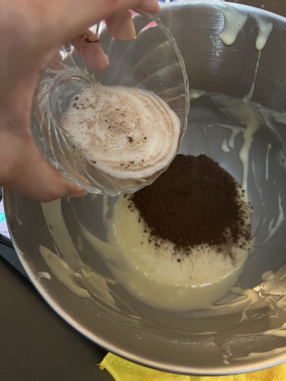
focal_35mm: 26
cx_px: 143
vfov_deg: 67.3
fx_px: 286
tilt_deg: -73.6
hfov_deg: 53.1
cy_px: 190
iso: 500
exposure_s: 1/25
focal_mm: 5.1
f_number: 1.6
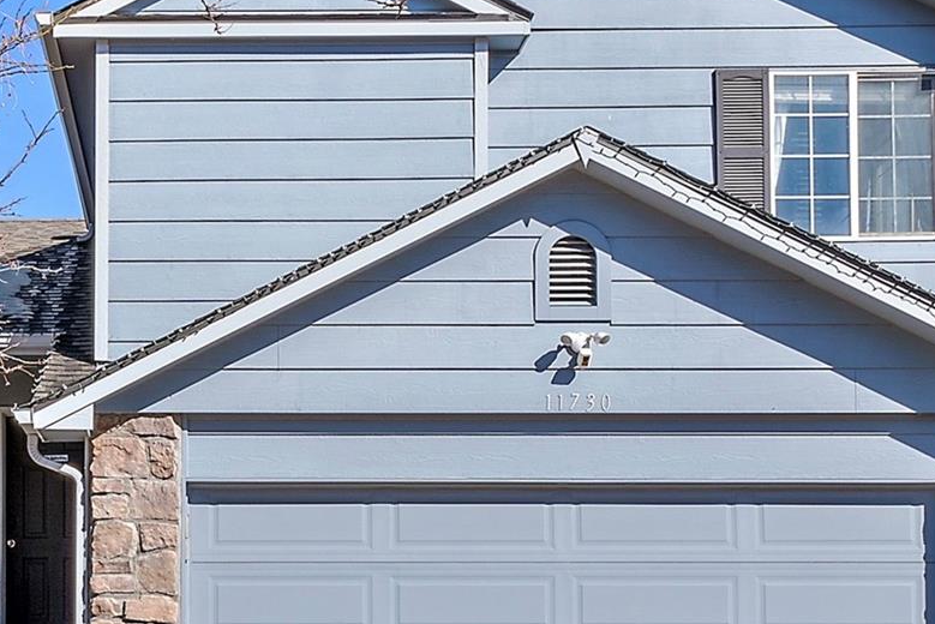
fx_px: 1040
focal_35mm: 40
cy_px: 410
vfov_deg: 33.2
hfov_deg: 46.5
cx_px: 222
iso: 100
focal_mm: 13
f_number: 16
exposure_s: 1/30
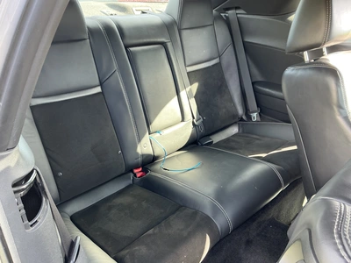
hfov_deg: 63.4
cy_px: 132
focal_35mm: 28
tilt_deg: -26.9
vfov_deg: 49.7
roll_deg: -3.4
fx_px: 284
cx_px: 176
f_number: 1.8
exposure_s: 1/63
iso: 64
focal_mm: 3
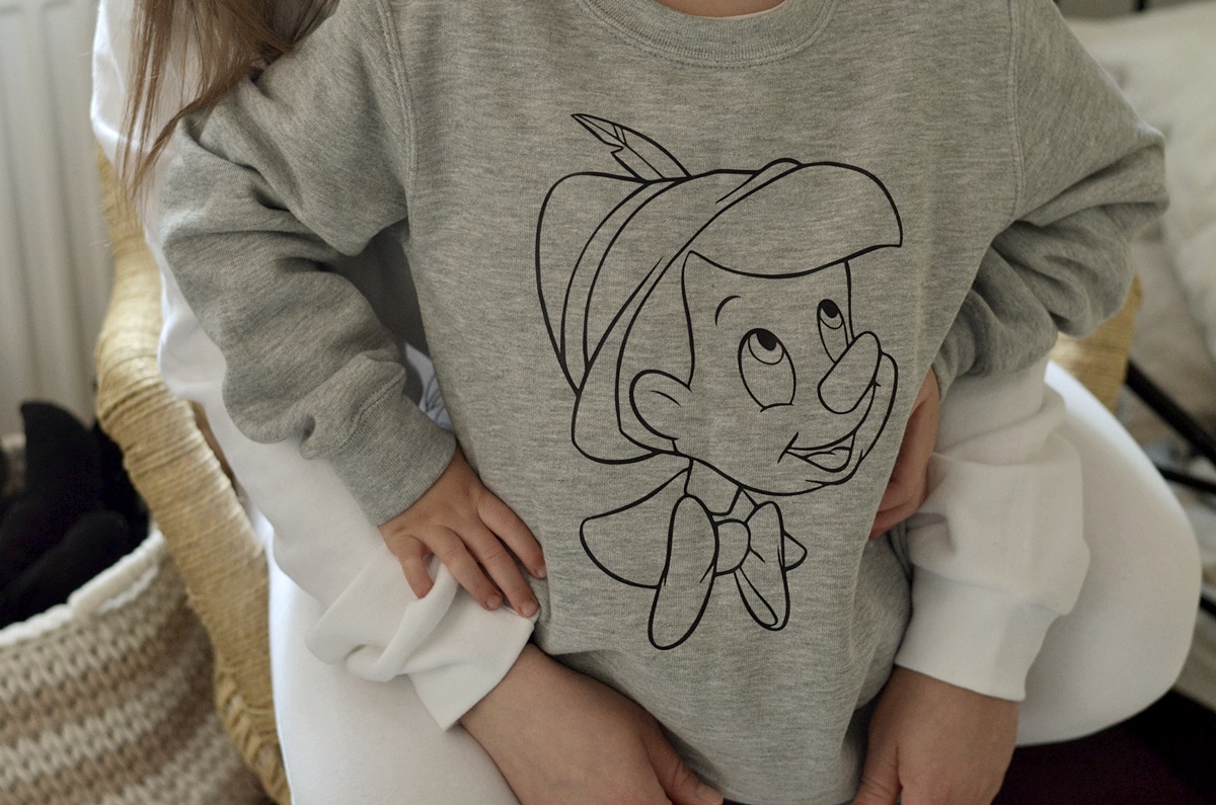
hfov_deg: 27.0
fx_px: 2528
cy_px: 402
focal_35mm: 75
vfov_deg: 18.1
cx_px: 608
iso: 800
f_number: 2.8
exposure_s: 1/100
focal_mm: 50
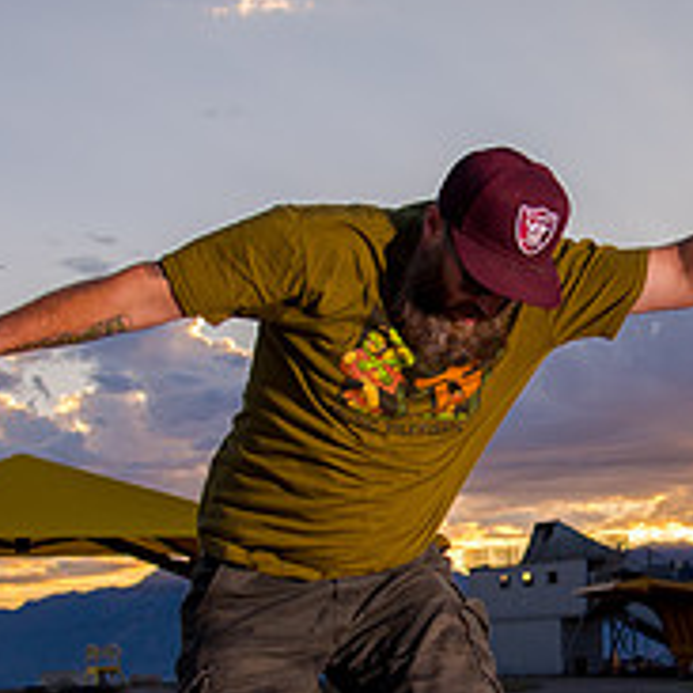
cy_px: 458
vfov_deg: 16.5
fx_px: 2378
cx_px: 555
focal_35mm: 105
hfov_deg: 16.5
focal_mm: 27
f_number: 4
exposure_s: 1/800
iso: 250
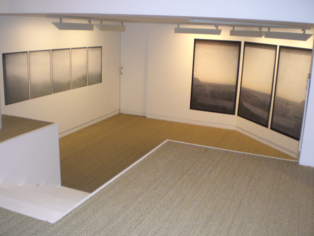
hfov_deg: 47.9
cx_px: 158
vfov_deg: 36.8
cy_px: 119
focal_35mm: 39
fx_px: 354
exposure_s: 1/60
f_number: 3.1
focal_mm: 6.3
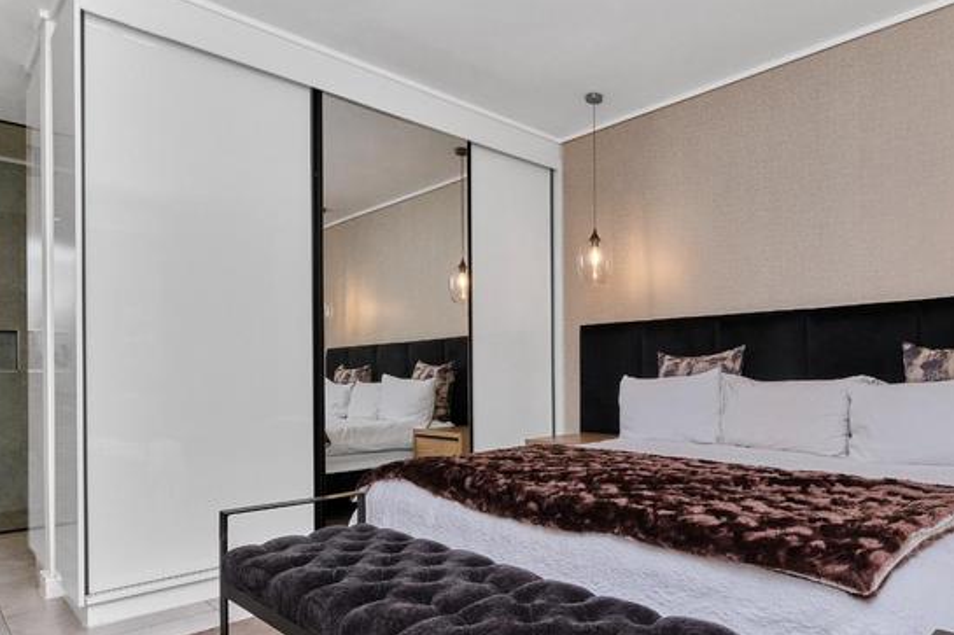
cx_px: 628
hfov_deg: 76.3
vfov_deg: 56.8
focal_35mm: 22
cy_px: 377
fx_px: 583
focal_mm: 10
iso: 800
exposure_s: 1/100
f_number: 8
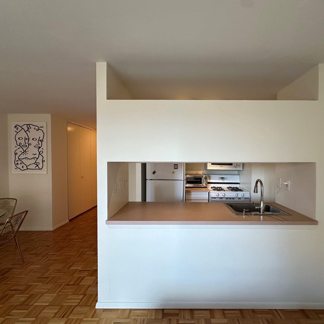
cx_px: 180
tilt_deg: -1.7
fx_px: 180
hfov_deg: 83.6
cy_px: 164
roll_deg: -0.4
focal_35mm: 17
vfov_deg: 84.0
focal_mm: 2.22
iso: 200
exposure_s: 1/120
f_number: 2.2
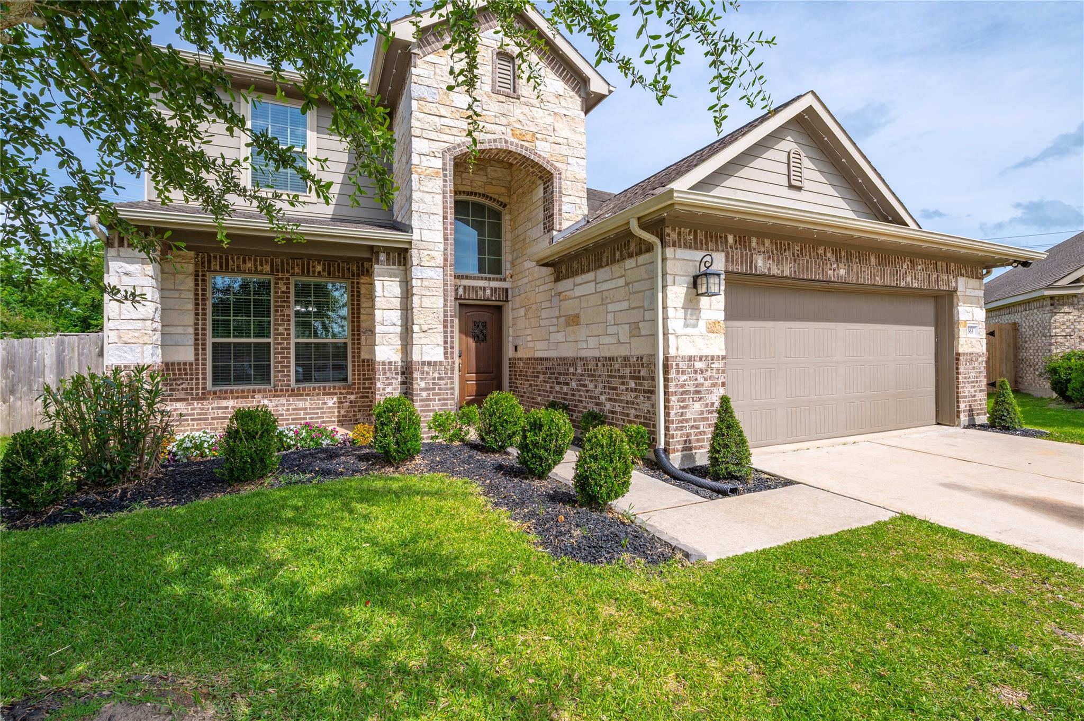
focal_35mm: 16
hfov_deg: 96.8
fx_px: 481
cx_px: 542
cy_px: 360
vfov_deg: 73.7
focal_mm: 16
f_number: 11
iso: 125
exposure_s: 1/320
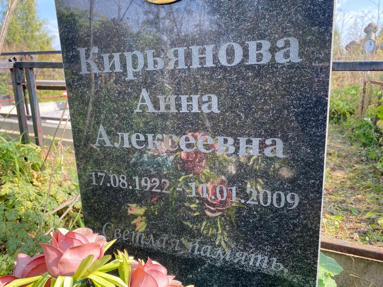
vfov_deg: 53.1
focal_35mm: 26
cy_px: 144
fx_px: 288
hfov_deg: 67.3
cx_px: 192
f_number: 1.8
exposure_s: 1/326
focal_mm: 4.25
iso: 32
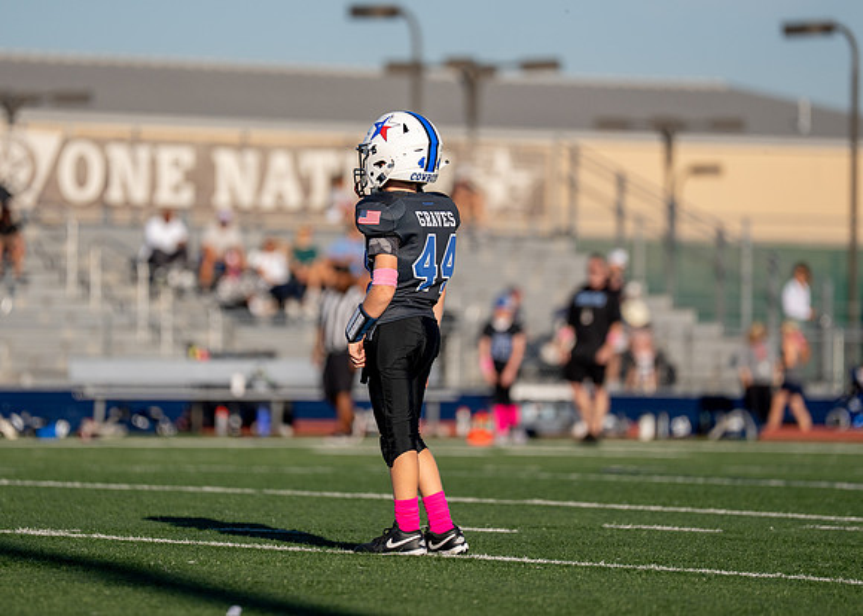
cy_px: 268
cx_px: 398
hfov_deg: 7.4
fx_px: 6666
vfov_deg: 5.3
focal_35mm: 272
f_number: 2.8
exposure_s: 1/5000
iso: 160
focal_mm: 200
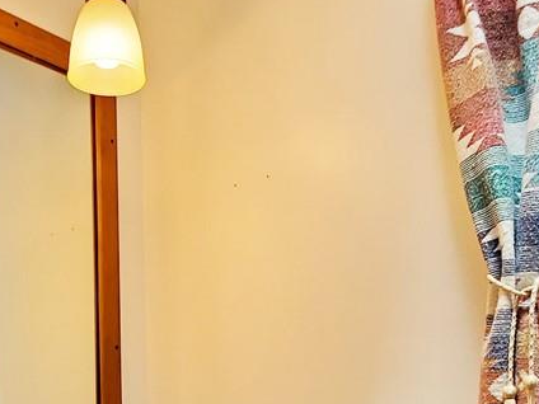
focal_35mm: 49
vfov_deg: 27.2
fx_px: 763
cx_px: 212
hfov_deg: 38.7
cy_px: 445
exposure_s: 1/60
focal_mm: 1.8
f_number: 2.2
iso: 50
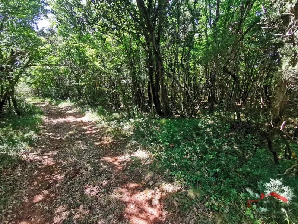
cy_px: 112
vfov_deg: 78.1
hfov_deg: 94.5
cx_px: 149
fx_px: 138
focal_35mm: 16
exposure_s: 1/120
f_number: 2.2
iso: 125
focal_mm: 2.35
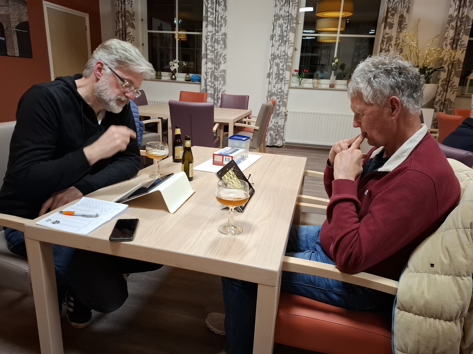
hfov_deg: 73.9
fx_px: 314
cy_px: 177
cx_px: 236
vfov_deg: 58.9
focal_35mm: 23
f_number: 1.8
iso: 250
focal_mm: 5.54
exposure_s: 1/50
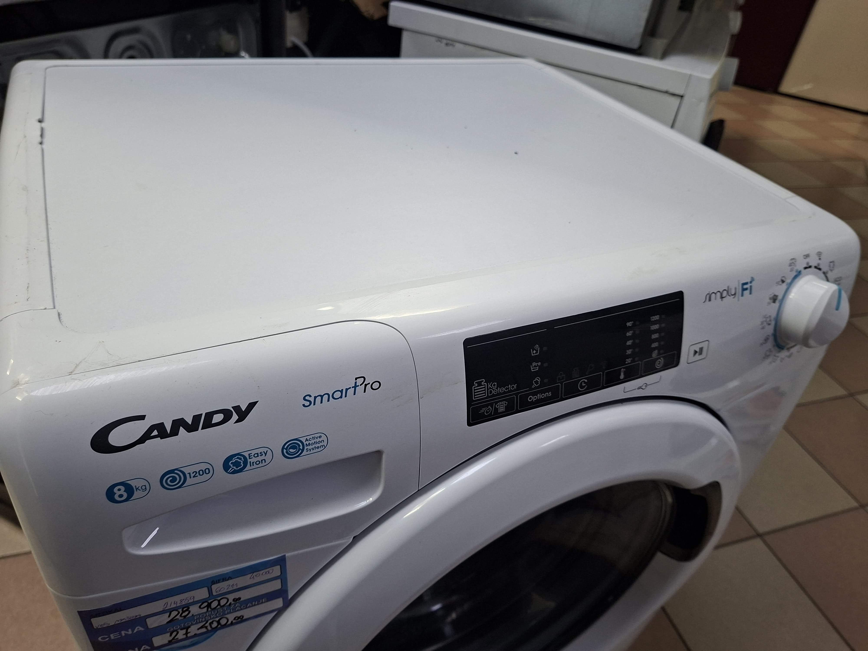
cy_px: 326
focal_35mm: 23
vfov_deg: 58.9
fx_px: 577
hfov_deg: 73.9
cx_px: 434
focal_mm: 5.54
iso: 200
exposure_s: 1/100
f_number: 1.8
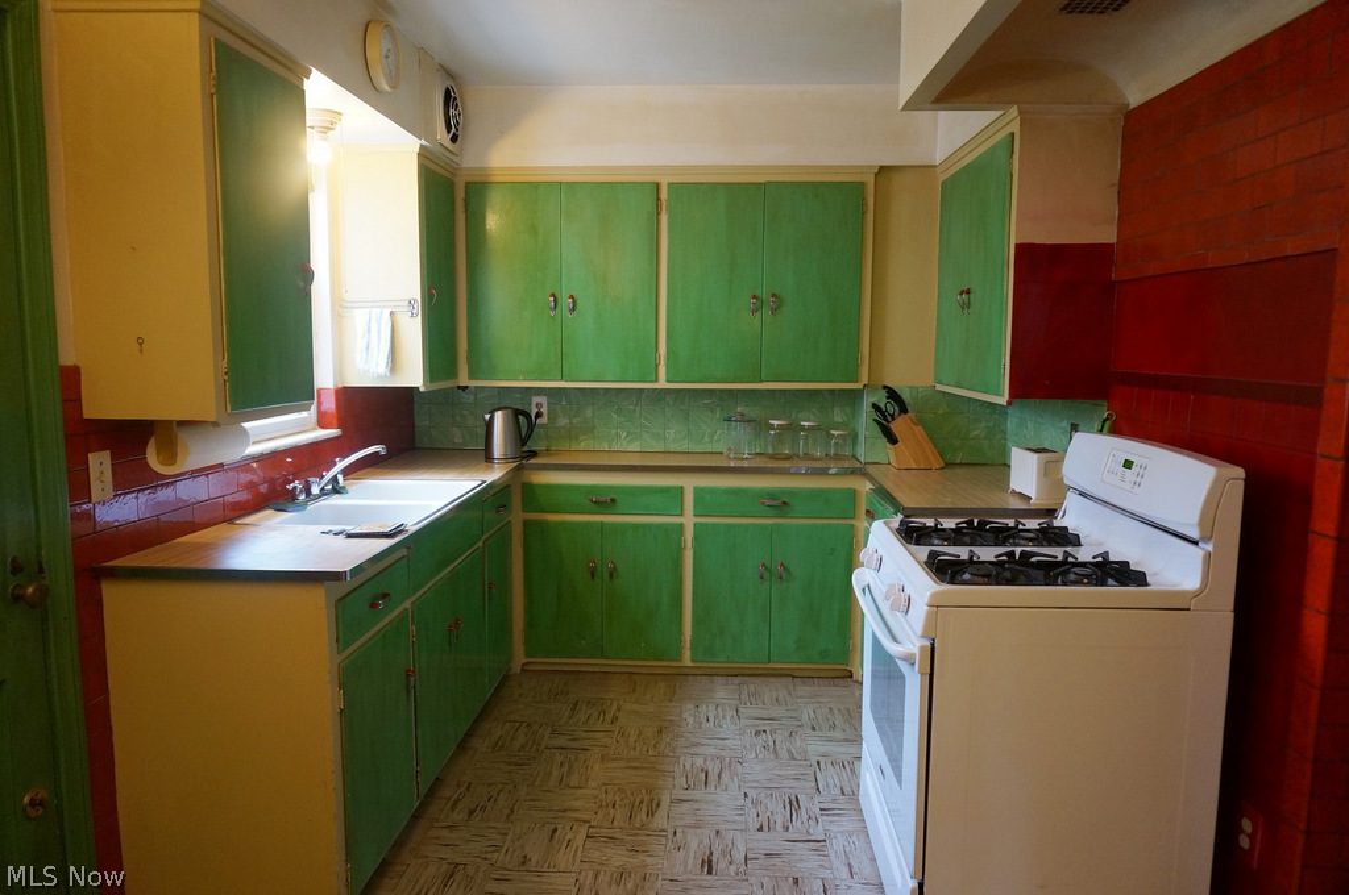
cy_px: 448
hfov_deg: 73.8
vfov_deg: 53.0
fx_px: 898
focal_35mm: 24
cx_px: 674
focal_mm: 16
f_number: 4
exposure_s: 1/60
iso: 1000
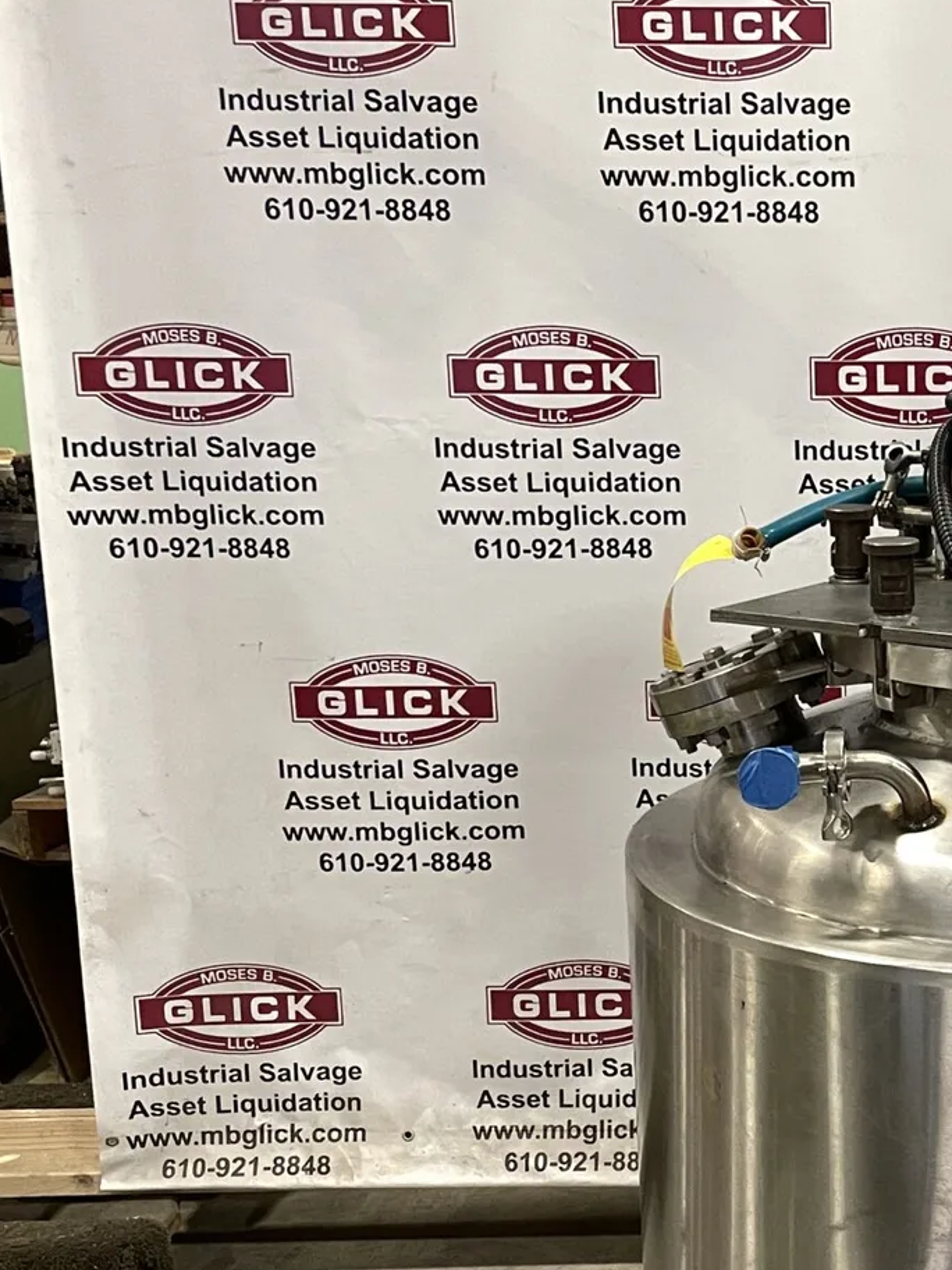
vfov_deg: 33.7
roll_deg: +1.5
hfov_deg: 24.1
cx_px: 1038
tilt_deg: -13.2
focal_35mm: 57
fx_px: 2090
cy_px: 756
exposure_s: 1/40
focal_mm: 4.2
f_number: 1.6
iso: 400
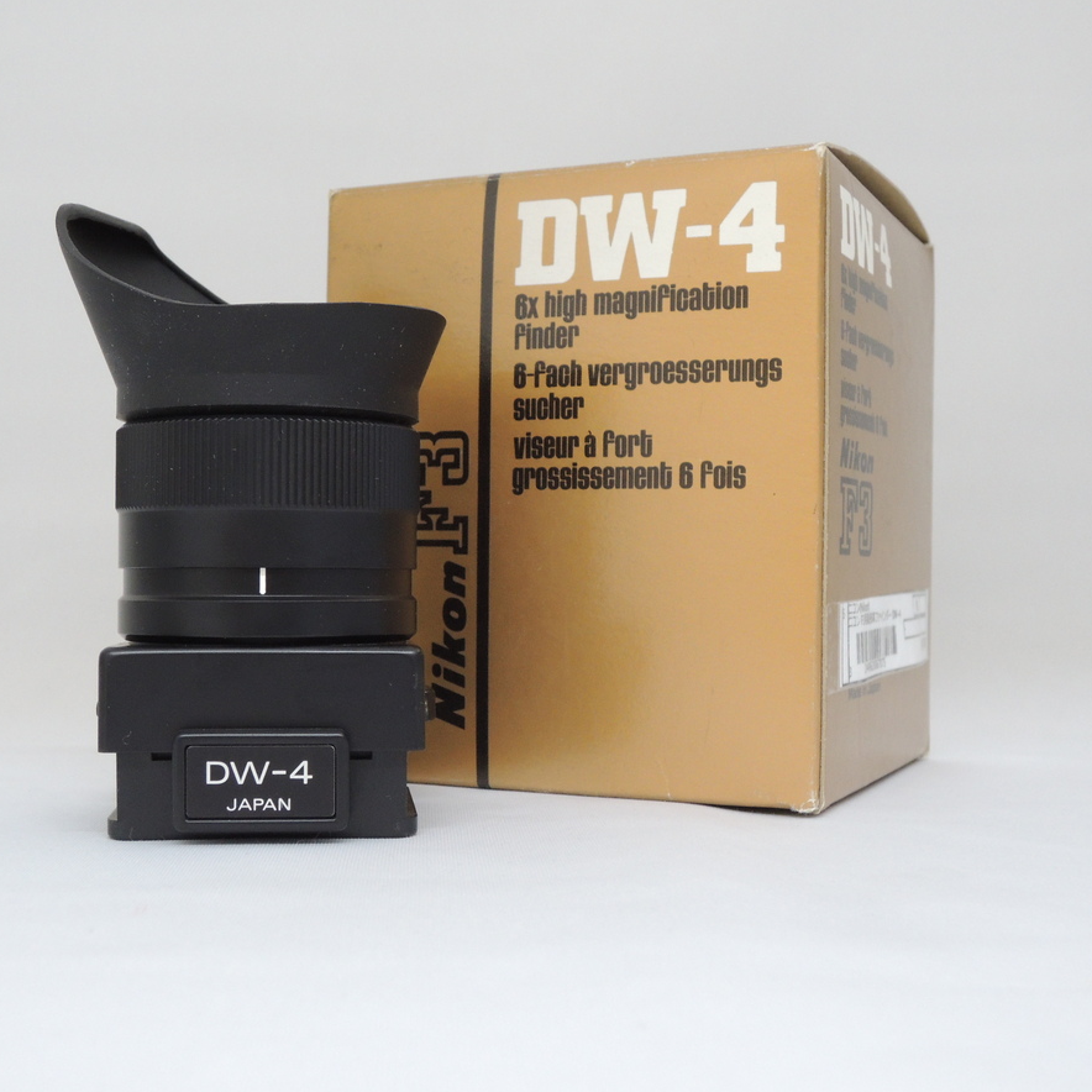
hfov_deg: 35.3
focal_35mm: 48
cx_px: 468
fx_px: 1713
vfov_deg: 35.4
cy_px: 542
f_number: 3.3
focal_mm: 7.2
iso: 400
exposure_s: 1/30
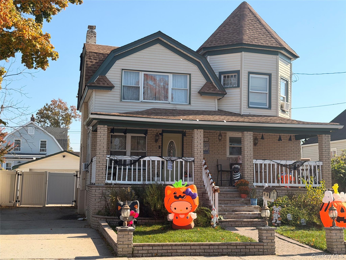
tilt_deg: +6.1
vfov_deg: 30.3
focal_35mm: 48
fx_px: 480
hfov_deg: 39.7
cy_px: 130
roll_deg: -1.0
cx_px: 173
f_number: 1.78
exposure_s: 1/2976
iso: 64
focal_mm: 6.76
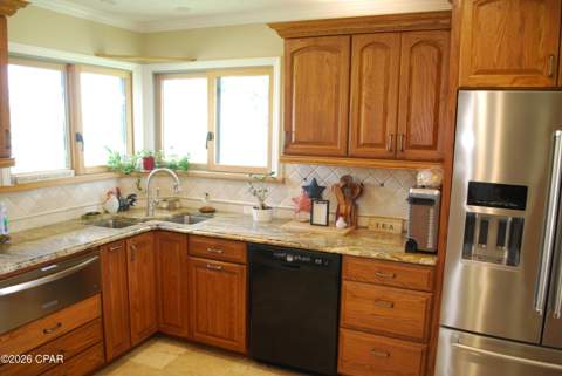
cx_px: 281
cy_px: 188
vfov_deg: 48.0
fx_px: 422
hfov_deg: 67.3
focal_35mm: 27
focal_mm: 18
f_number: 3.5
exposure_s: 1/30
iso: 640
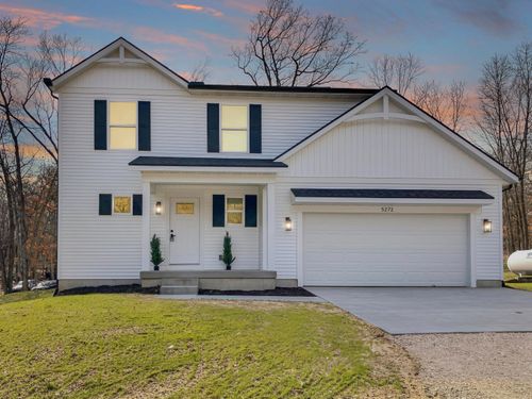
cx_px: 266
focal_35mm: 28
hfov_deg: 63.4
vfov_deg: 49.7
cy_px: 200
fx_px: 430
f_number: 1.8
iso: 32
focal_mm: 3.99
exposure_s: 1/2000
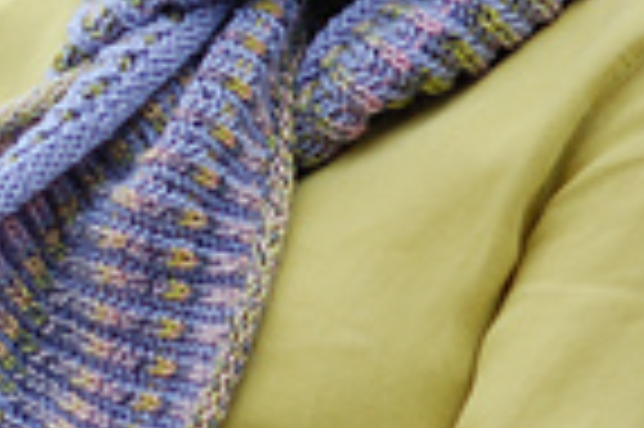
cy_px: 43
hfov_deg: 4.6
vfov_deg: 3.1
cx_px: -36
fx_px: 7983
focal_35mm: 447
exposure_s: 1/320
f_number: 4.5
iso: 400
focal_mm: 85
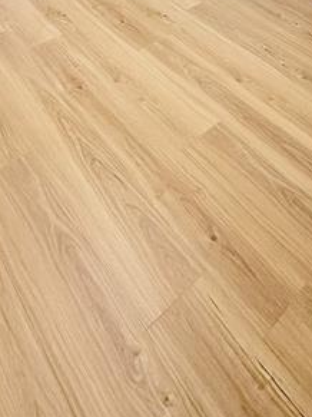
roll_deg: -2.5
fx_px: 445
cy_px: -82
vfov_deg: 37.8
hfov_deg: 38.6
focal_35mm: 37
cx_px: 149
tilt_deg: -21.2
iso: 160
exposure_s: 1/99
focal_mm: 2.22
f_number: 2.2
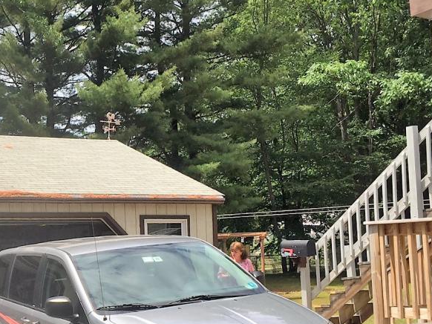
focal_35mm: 51
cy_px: 223
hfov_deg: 35.9
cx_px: 70
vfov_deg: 28.3
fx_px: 636
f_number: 2.2
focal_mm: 4.15
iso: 32
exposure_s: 1/1522
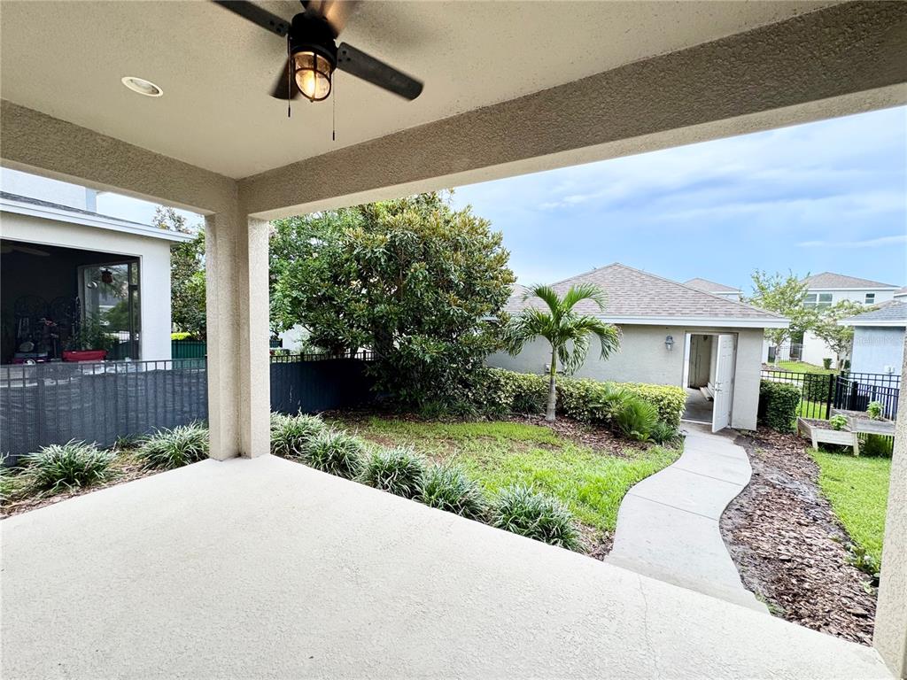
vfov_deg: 85.7
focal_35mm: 14
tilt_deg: -3.0
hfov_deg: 102.1
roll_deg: -1.2
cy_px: 340
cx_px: 454
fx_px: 367
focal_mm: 2.22
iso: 40
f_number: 2.2
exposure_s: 1/100
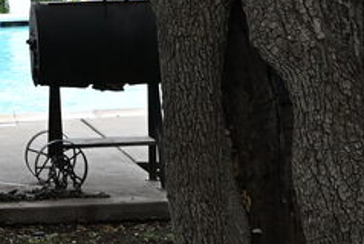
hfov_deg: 9.8
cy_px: -368
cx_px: -184
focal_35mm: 204
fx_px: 2064
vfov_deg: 6.4
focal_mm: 30
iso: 360
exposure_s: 1/250
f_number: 4
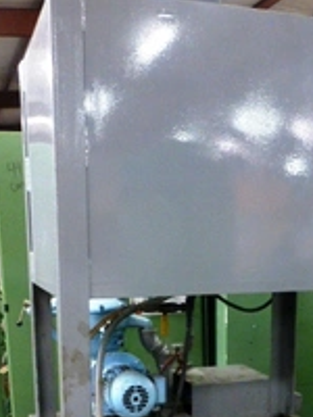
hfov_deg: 30.2
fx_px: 579
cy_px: 348
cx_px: 173
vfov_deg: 37.8
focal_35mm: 48
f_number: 3.3
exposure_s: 1/6
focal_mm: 4.3
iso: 400
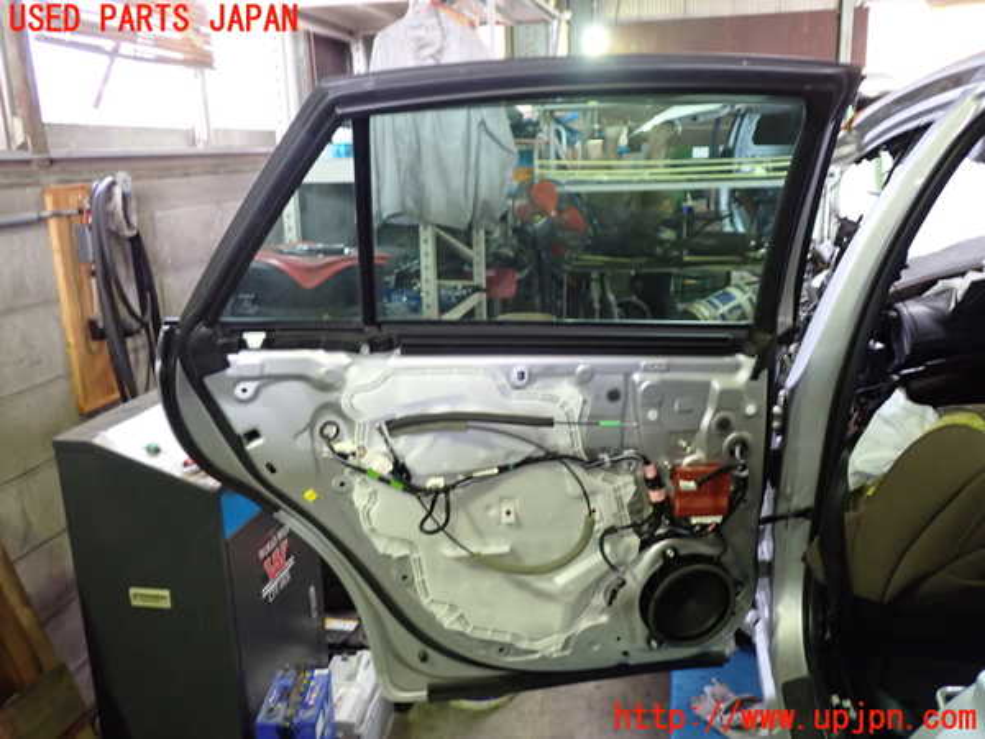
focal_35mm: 30
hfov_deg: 60.0
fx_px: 854
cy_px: 370
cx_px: 492
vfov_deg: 46.8
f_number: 2.3
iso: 400
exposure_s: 1/30
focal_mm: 5.4
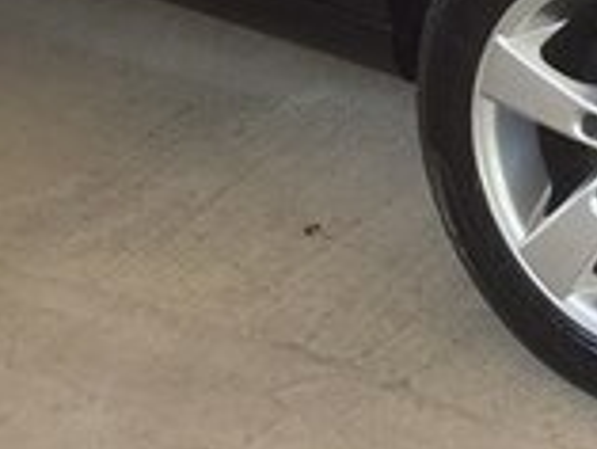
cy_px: -242
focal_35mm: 122
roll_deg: -2.5
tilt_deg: -11.4
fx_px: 2106
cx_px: 460
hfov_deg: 16.0
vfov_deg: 11.6
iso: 40
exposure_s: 1/50
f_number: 2.2
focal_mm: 4.15
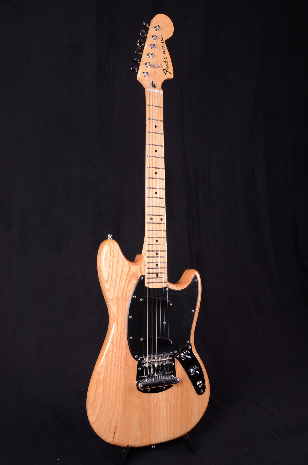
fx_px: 464
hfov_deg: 36.7
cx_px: 154
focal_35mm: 36
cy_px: 232
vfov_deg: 53.2
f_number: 13
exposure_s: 1/200
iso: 200
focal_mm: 24
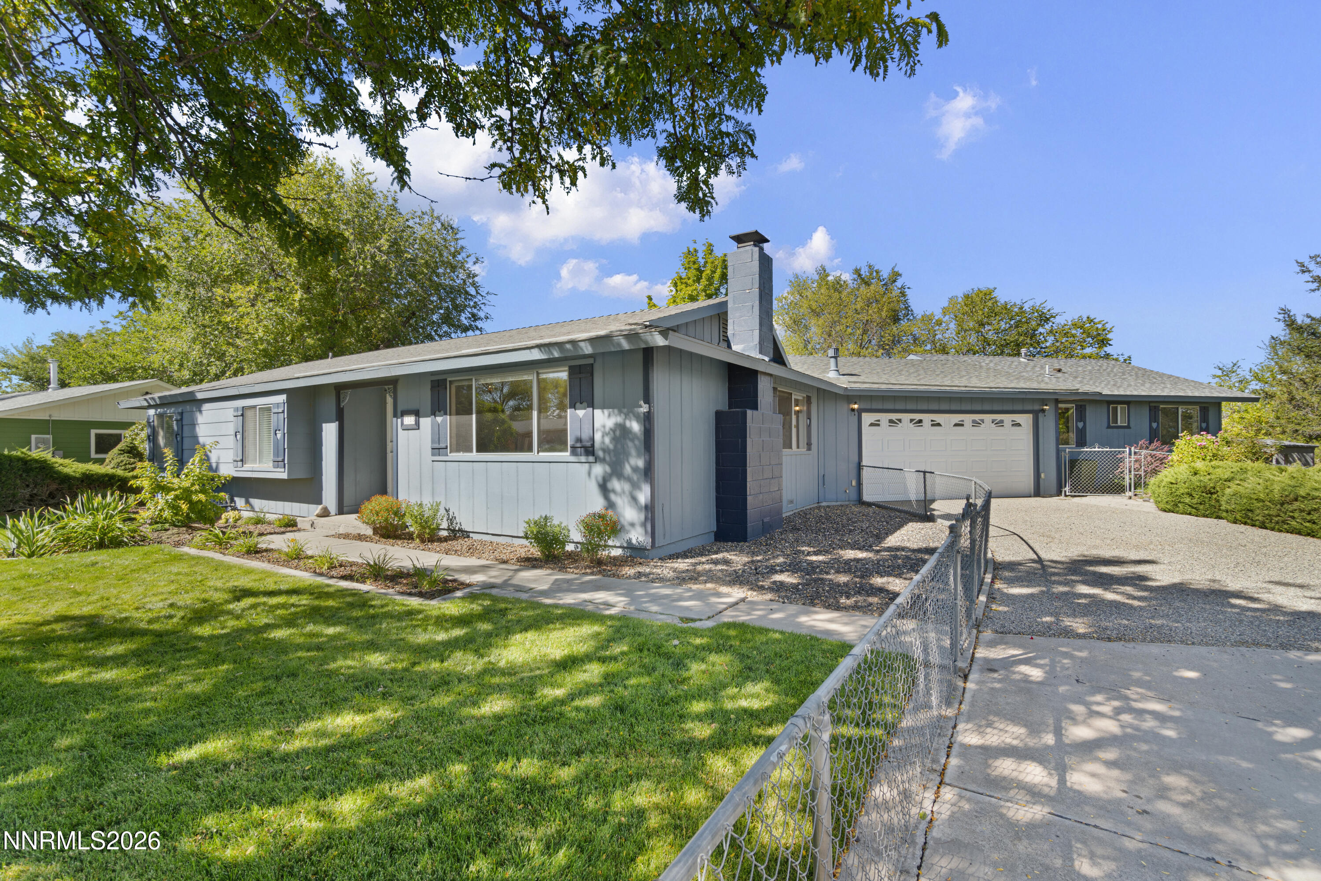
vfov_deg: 77.3
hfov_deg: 100.4
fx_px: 550
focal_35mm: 15
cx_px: 660
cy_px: 440
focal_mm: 10
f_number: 9
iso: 100
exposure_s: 1/13
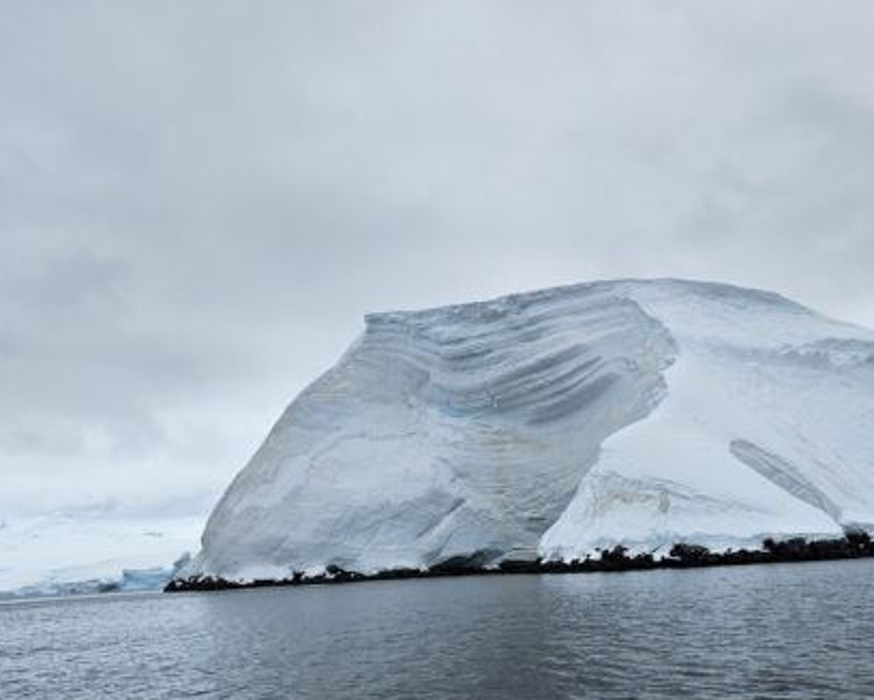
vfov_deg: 44.0
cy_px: 460
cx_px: 561
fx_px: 854
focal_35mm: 33
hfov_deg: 53.4
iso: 25
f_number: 1.8
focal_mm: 5.4
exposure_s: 1/5519
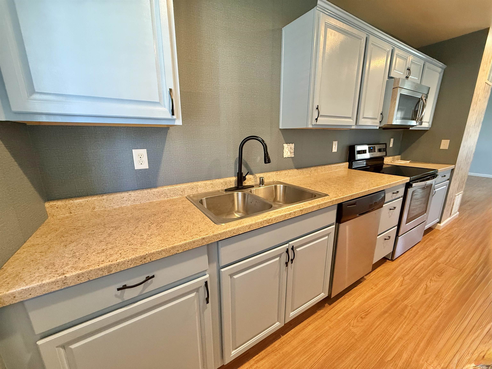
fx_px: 199
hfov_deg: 102.1
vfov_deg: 85.7
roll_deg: +0.3
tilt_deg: -13.8
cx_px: 246
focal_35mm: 14
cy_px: 184
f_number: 2.2
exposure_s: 1/60
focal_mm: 2.22
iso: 400
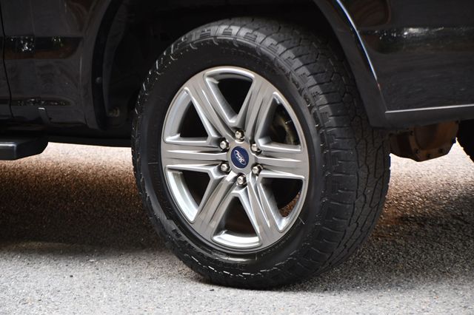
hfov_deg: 12.5
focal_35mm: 165
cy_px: 158
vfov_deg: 8.3
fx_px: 2171
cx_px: 237
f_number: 4.8
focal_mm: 110
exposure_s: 1/250
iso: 800
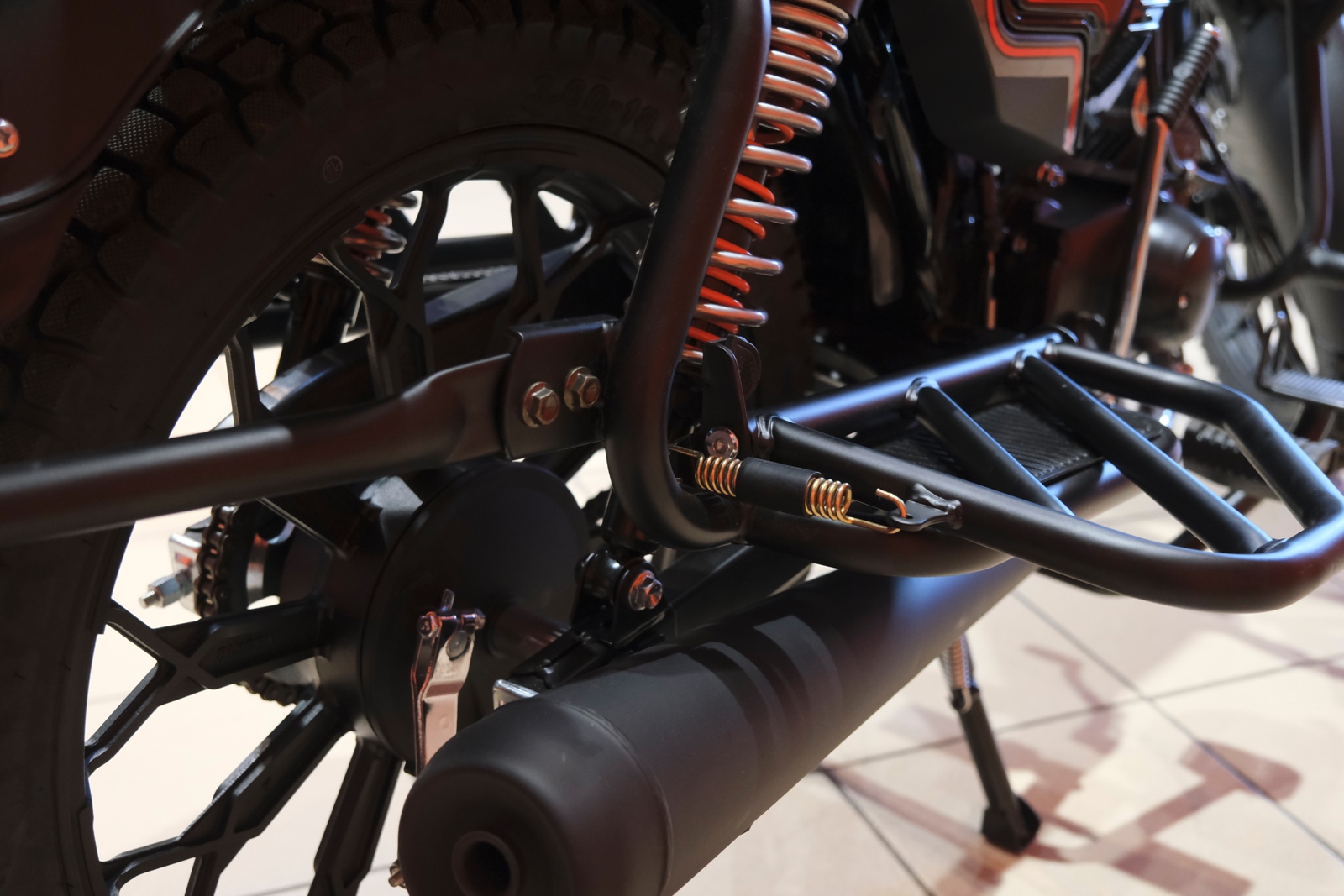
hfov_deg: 44.5
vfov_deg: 30.5
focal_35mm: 44
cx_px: 672
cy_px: 448
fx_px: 1643
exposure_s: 1/100
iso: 3200
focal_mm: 29.2
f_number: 4
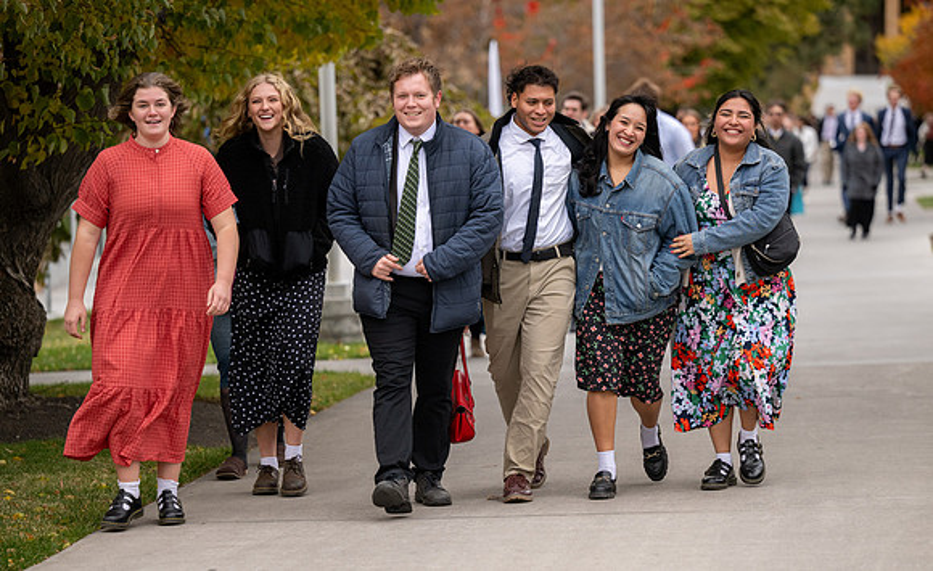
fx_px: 3885
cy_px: 358
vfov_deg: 8.4
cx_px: 498
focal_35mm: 154
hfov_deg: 13.7
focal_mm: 130
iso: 400
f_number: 2.8
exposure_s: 1/1000
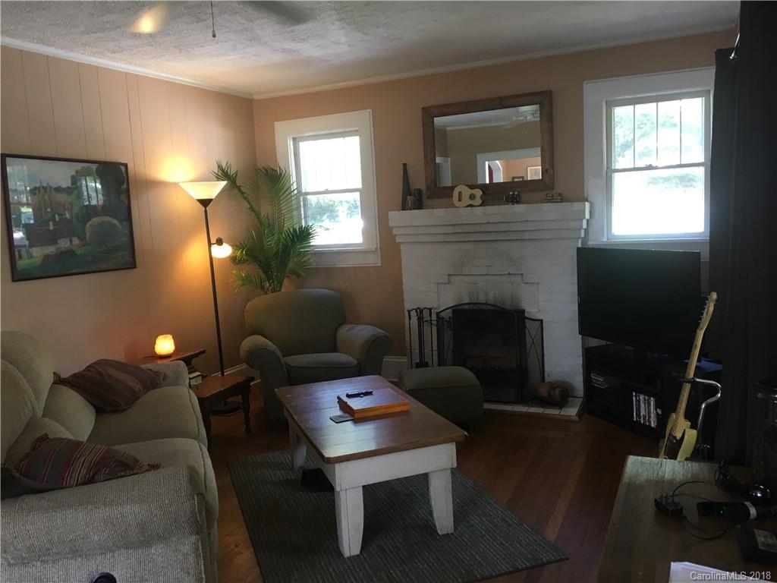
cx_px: 388
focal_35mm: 29
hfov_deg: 61.7
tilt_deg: -6.8
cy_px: 292
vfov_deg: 48.2
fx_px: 651
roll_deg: +2.1
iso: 80
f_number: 2.2
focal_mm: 4.15
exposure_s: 1/30
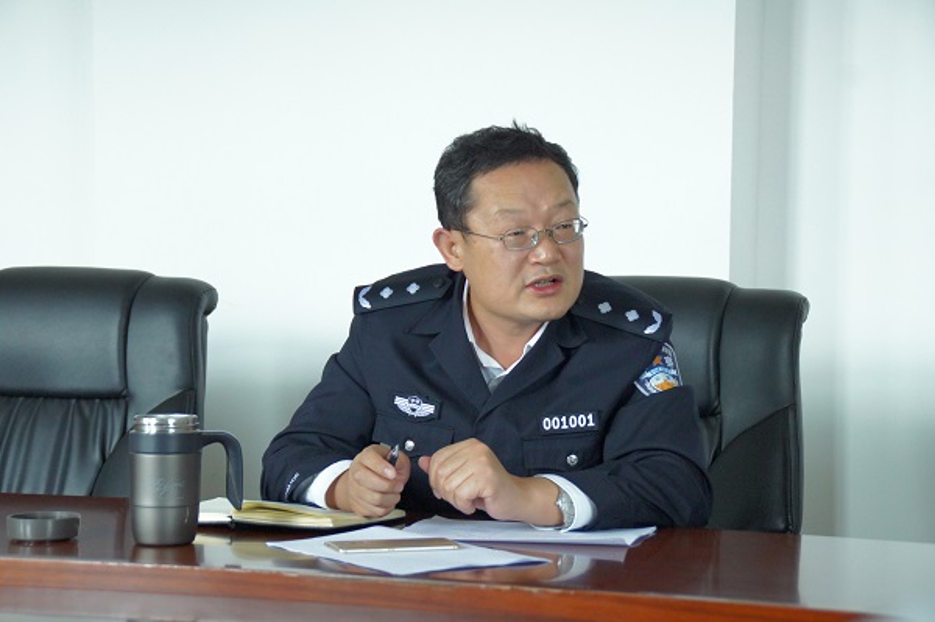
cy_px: 311
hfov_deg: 24.6
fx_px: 2141
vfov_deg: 16.5
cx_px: 468
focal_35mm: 82
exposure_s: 1/160
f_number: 5.6
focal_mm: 55
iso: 3200
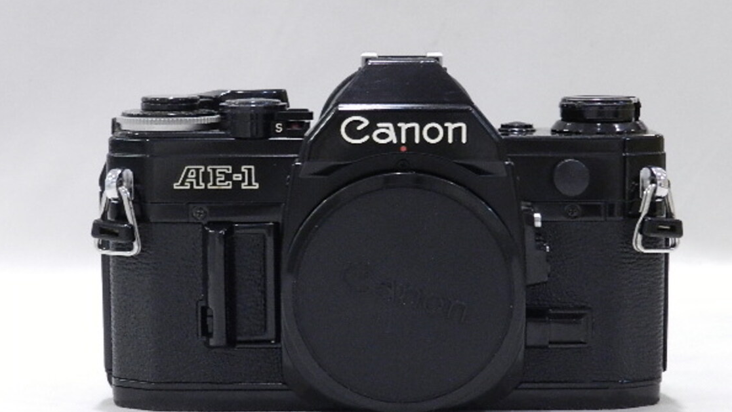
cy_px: 265
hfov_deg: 23.9
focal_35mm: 89
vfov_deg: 13.6
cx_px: 380
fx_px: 1728
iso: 800
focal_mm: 13.5
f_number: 4.8
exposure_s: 1/30
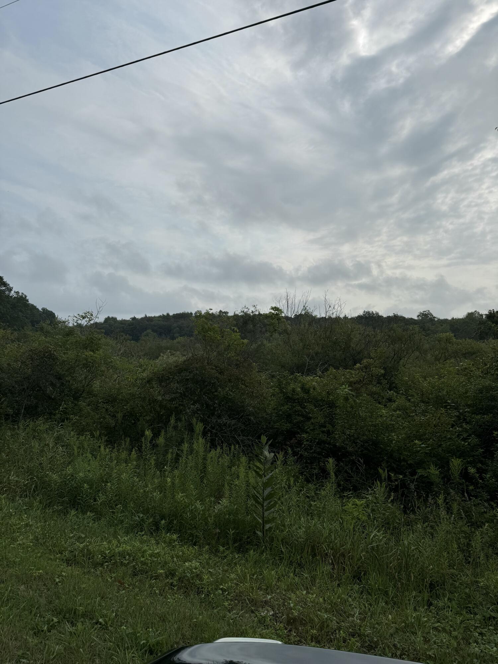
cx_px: 249
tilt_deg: +3.1
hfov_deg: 56.8
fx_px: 460
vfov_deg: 71.6
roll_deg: -1.6
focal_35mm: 24
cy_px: 332
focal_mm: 6.76
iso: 80
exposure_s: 1/9091
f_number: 1.78
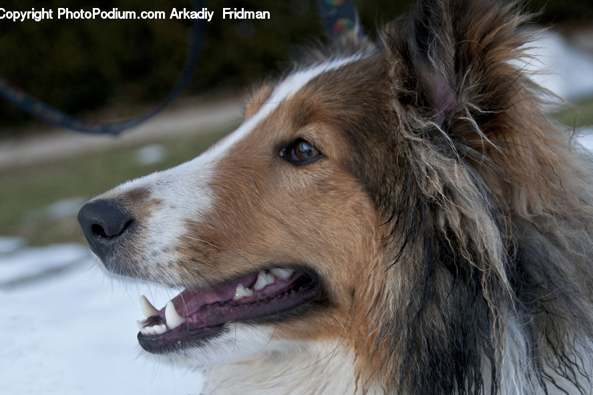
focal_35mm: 85
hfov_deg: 23.9
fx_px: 1400
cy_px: 197
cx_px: 296
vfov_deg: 16.1
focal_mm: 56
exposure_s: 1/800
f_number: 5.6
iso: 400
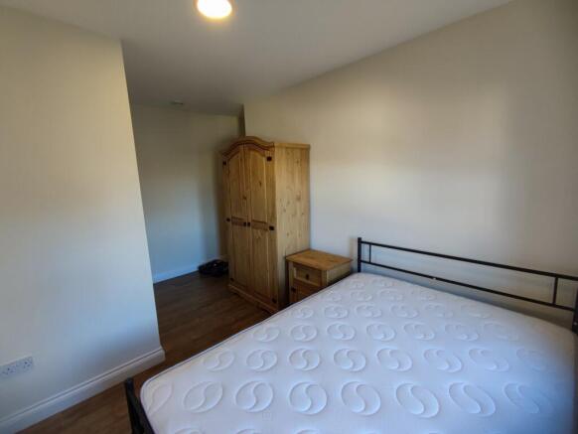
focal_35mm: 15
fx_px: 251
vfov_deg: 81.8
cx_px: 289
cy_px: 217
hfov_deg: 98.1
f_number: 2.2
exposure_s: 1/50
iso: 108
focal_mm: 1.65
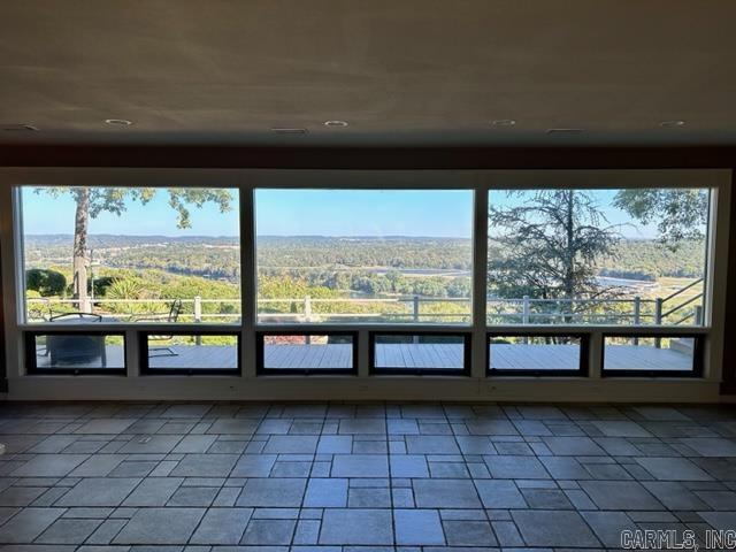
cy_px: 276
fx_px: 553
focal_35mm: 26
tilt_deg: -3.9
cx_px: 368
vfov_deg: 53.1
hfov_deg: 67.3
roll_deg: -0.6
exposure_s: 1/833
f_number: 1.5
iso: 50
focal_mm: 5.7
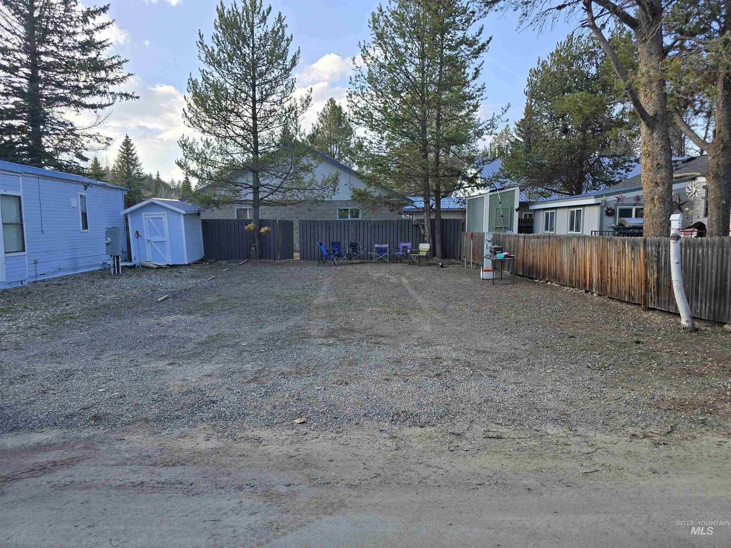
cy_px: 274
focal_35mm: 23
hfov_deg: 73.9
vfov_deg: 58.9
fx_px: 486
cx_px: 366
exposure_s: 1/315
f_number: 1.7
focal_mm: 6.3
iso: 12
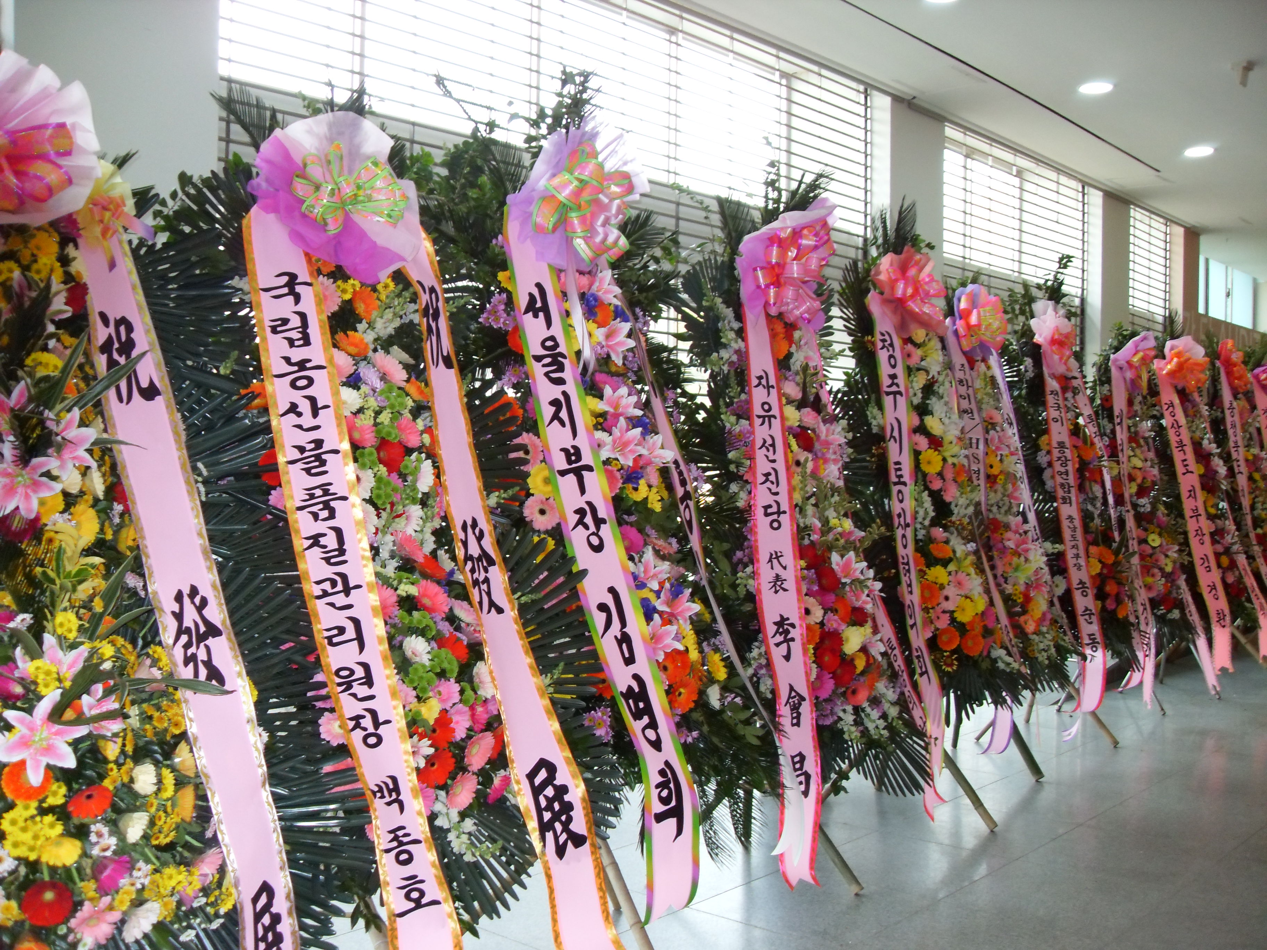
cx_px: 634
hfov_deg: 54.0
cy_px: 475
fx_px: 1244
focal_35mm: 34
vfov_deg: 41.8
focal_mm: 6.3
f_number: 2.8
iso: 200
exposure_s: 1/45
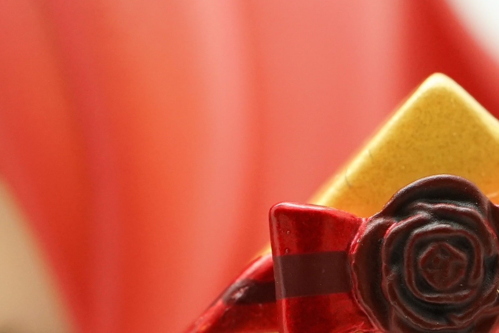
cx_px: 412
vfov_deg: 7.0
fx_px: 2716
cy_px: 357
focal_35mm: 196
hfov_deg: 10.5
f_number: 5.6
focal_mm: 50
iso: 1000
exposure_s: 1/60
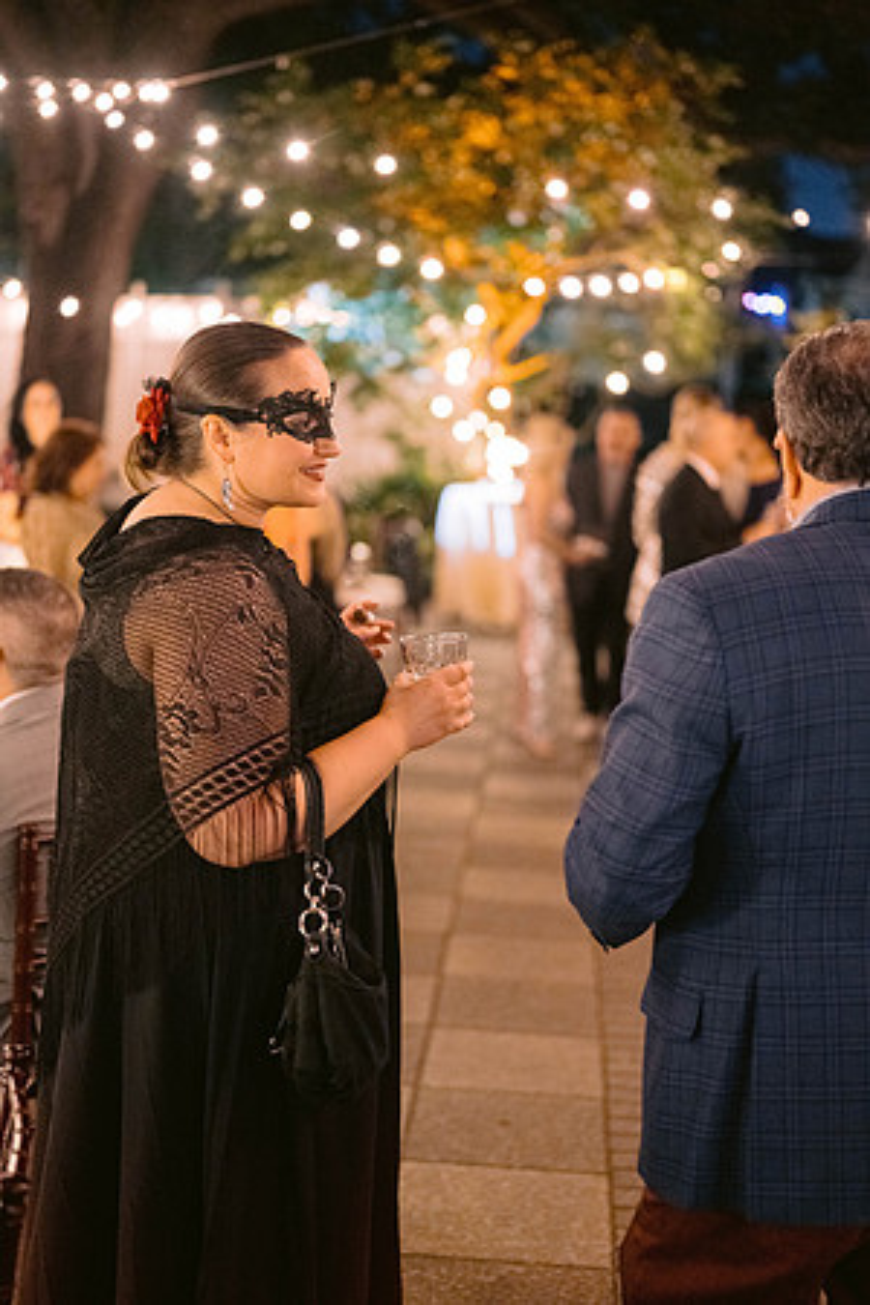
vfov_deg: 39.6
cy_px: 652
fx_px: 1812
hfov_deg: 27.0
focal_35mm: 50
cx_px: 435
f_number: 1.8
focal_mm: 50
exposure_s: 1/60
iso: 2000
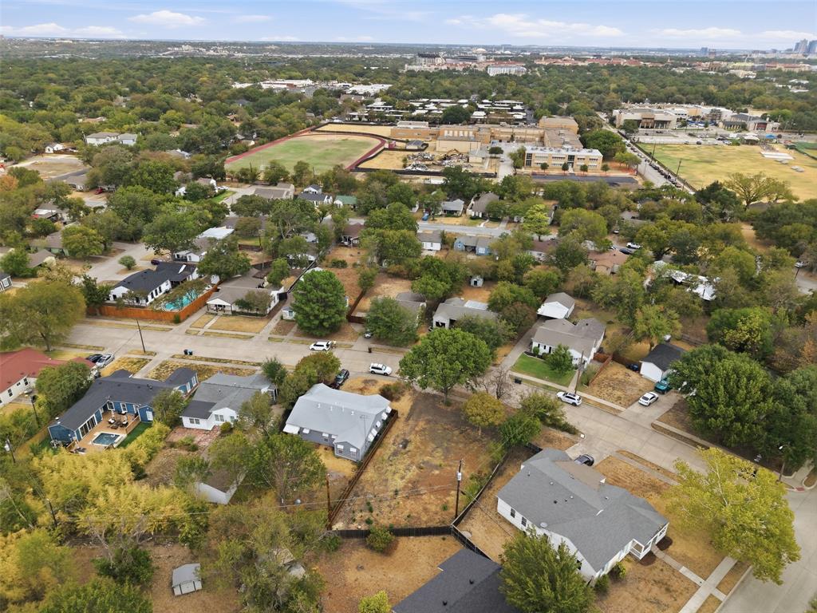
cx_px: 408
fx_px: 566
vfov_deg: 56.8
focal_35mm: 24
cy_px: 306
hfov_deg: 71.6
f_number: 1.8
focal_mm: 8.7
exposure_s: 1/80
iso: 130
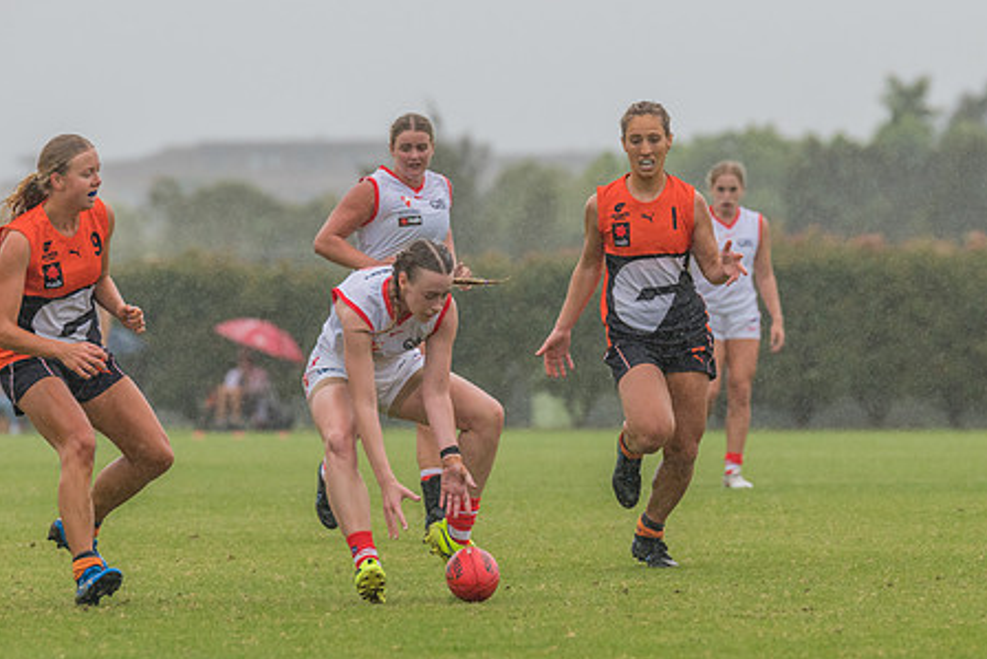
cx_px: 558
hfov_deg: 4.2
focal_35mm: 494
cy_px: 342
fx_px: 13547
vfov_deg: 2.8
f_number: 6.3
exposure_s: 1/2000
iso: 800
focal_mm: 300
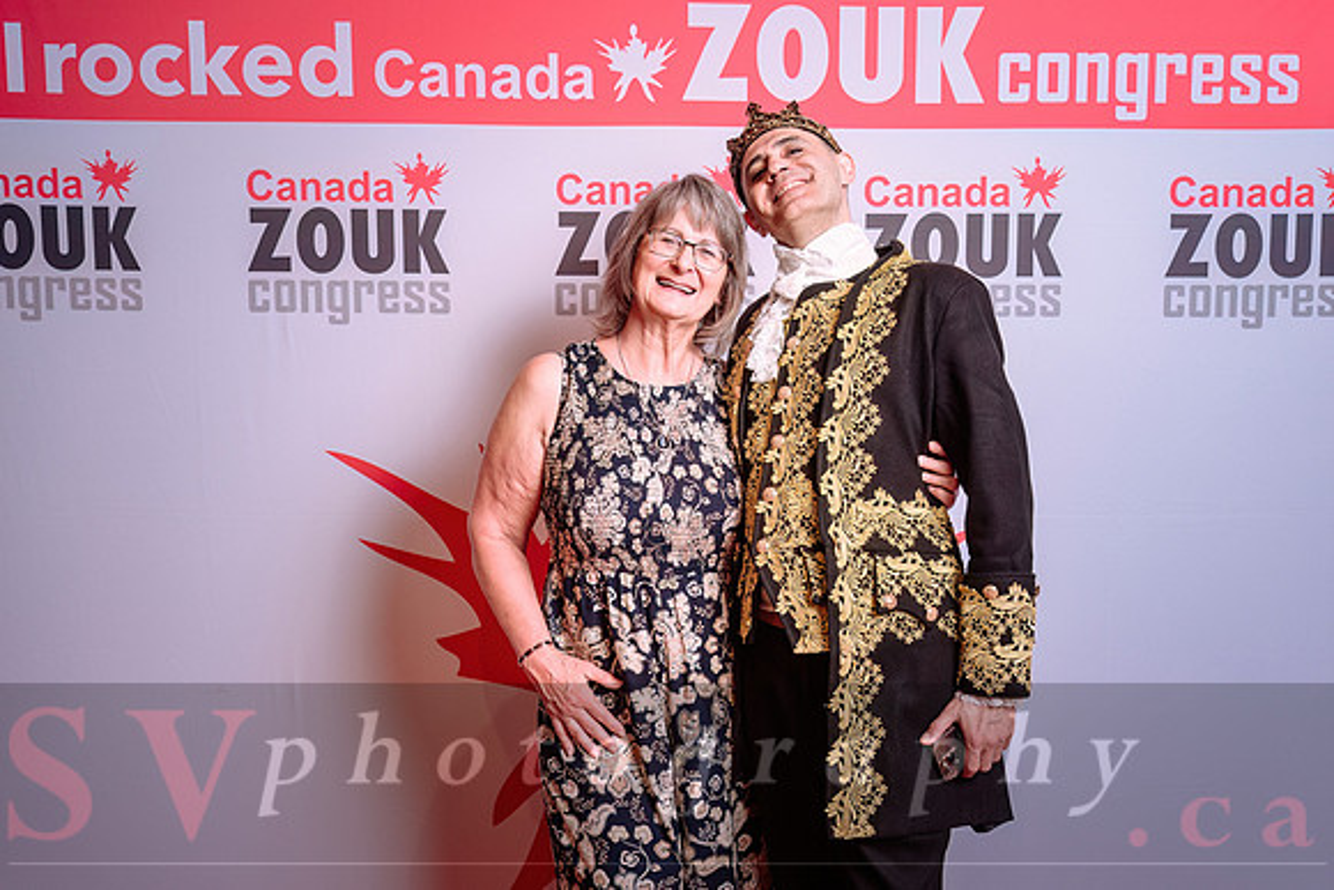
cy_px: 478
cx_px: 753
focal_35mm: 39
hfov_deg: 49.3
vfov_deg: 34.1
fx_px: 1450
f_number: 4.5
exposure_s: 1/160
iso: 200
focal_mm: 34
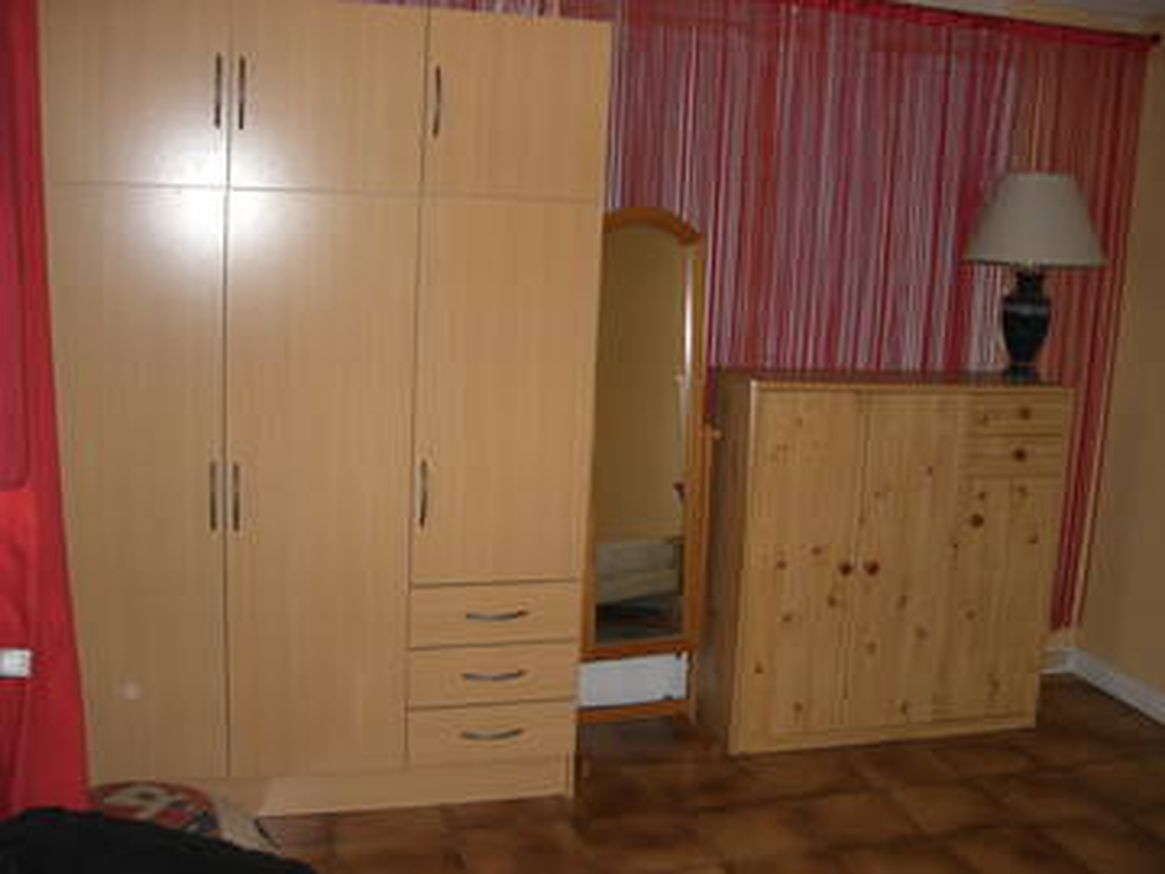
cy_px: 437
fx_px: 1279
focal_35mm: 38
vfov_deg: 37.7
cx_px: 582
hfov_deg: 49.0
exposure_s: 1/60
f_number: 2.7
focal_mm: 6.2
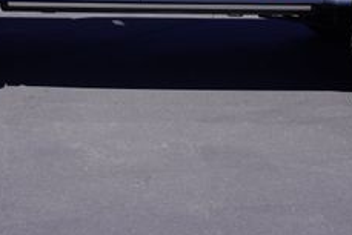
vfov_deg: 19.4
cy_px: -34
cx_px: 100
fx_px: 656
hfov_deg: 29.7
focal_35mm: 67
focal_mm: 16
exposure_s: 1/160
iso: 100
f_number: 10
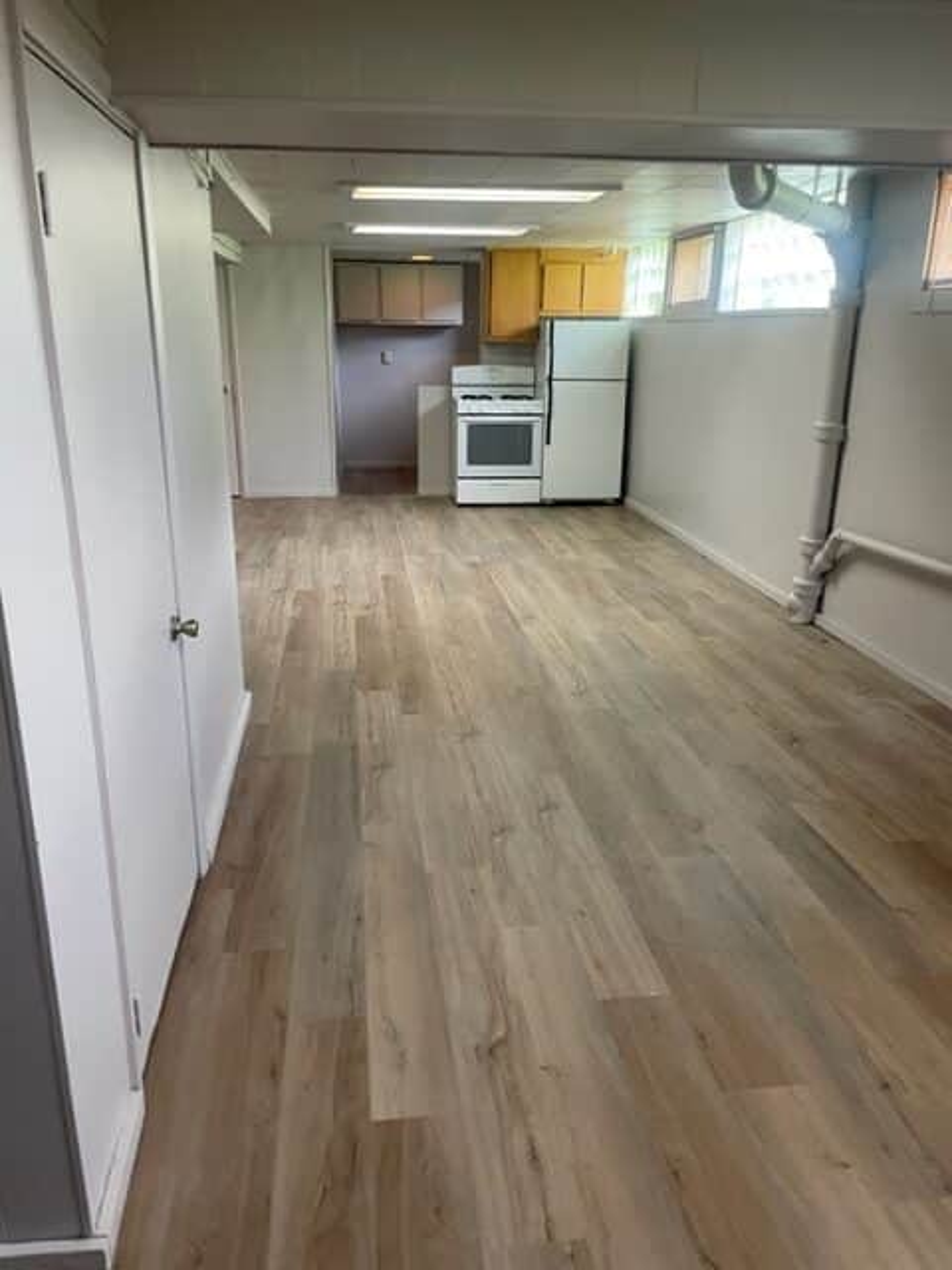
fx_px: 953
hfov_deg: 53.1
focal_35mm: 26
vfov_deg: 67.3
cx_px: 476
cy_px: 635
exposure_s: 1/60
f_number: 1.6
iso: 125
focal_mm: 4.2
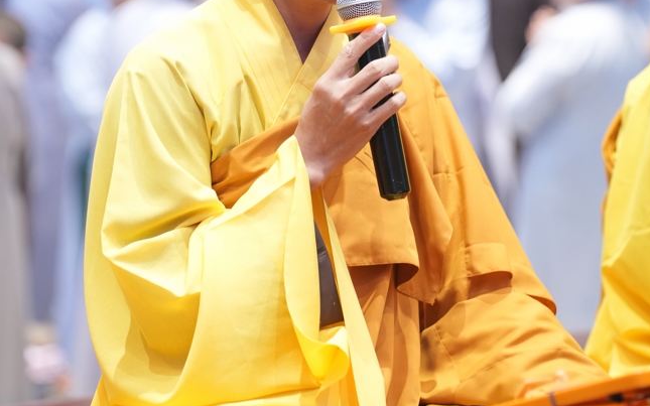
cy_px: 124
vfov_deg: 7.5
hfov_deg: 12.0
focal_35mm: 174
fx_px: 3082
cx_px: 327
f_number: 2.8
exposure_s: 1/125
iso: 3200
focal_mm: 113
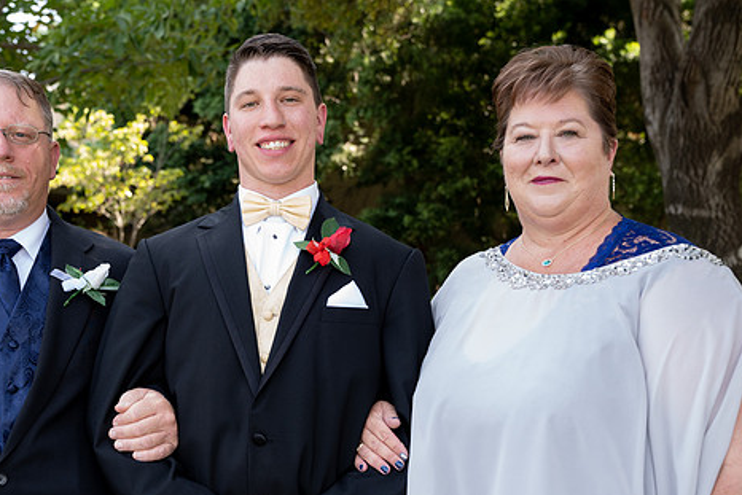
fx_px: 1051
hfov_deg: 38.7
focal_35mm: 51
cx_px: 287
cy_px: 305
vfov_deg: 26.4
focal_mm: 41
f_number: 4.5
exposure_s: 1/125
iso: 400
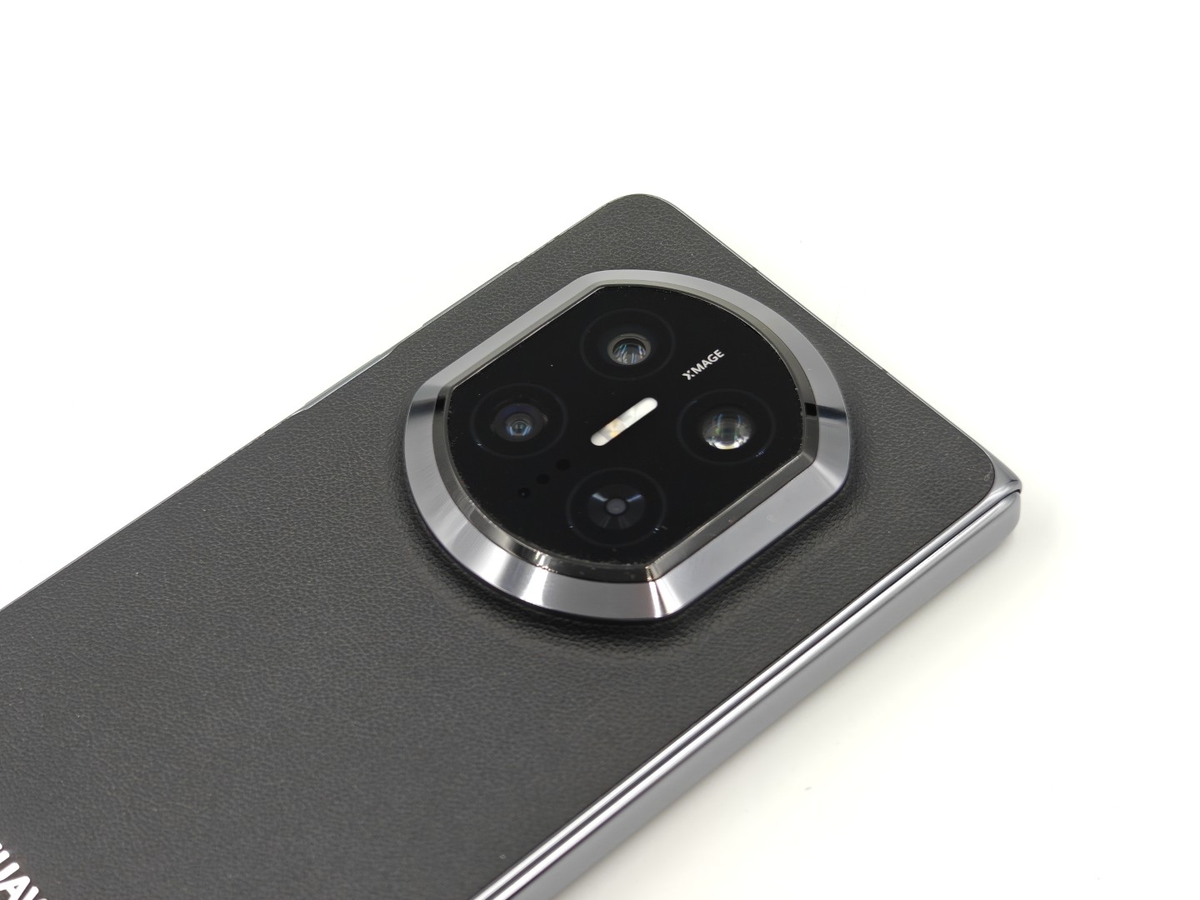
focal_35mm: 70
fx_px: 2427
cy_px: 450
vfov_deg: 21.0
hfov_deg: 27.8
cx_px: 600
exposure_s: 1/100
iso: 250
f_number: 2.6
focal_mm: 13.3
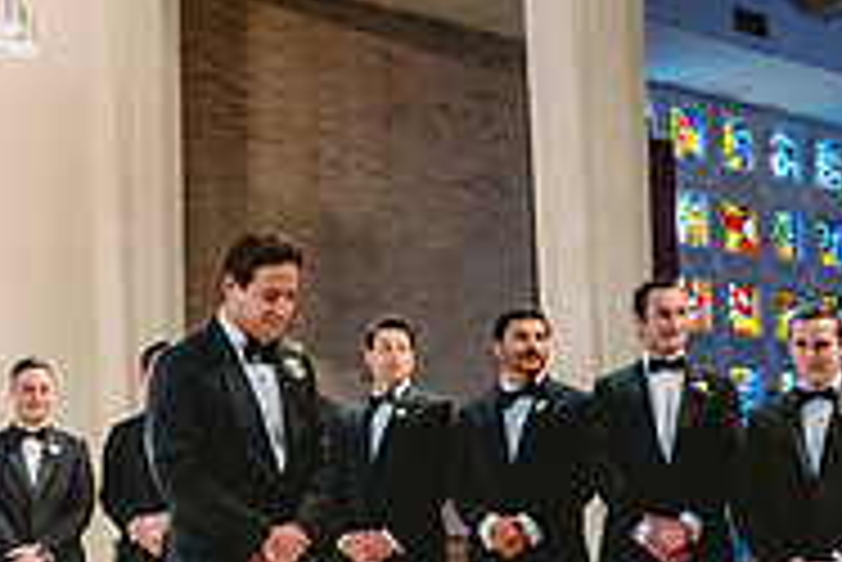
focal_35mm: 79
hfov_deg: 25.3
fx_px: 1849
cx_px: 185
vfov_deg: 17.2
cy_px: 434
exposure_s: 1/250
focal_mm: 25.5
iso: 3200
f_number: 2.8
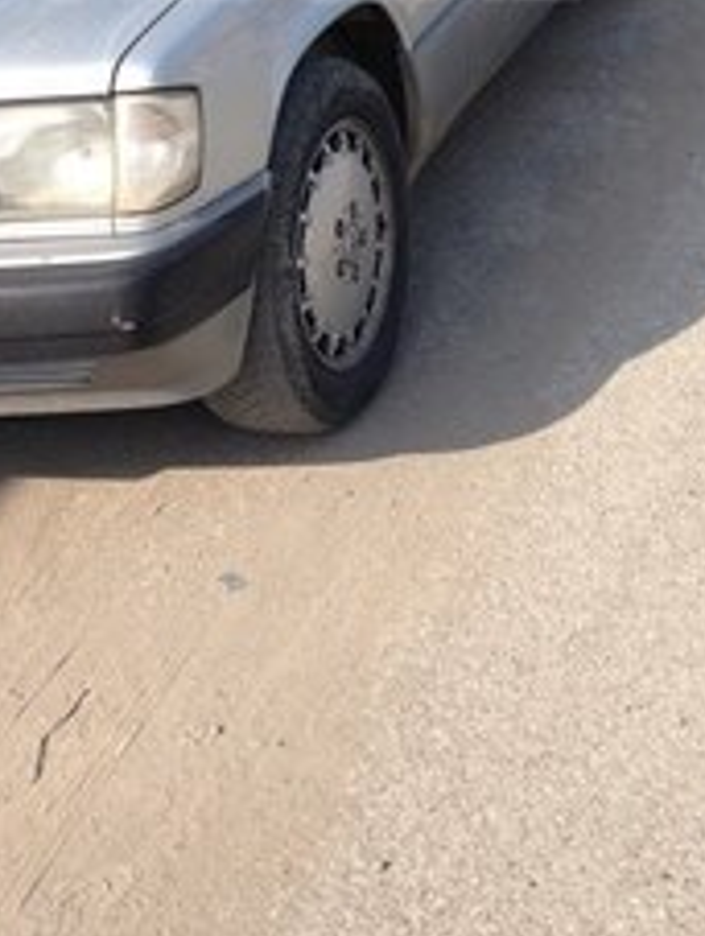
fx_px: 1950
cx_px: 264
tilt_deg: -10.0
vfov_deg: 25.4
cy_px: -45
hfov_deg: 20.5
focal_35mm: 72
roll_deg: +7.9
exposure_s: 1/903
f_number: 2.4
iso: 50
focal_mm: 4.12
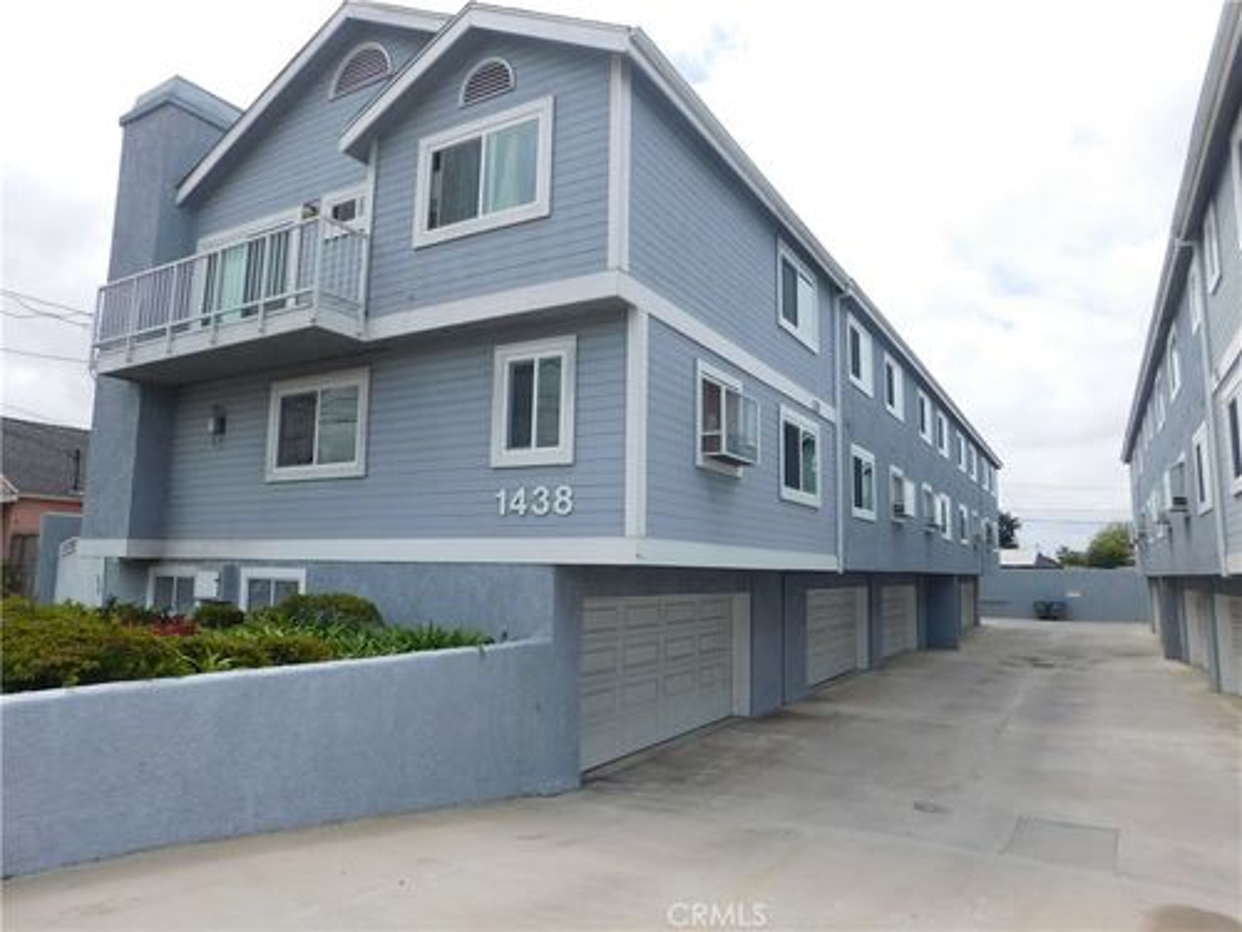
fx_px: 825
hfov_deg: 73.9
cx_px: 621
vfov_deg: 58.9
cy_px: 466
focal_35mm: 23
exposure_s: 1/500
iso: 125
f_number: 6
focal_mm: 4
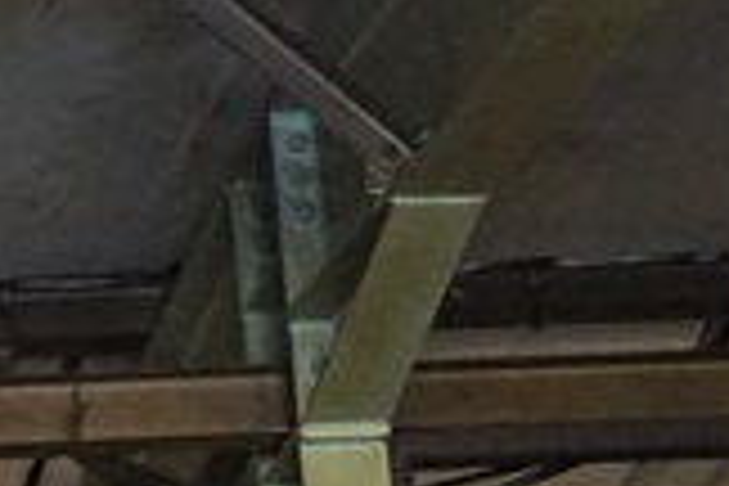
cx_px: -1300
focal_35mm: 237
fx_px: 4802
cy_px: 1310
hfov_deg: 7.8
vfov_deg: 5.5
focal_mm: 25
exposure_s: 1/80
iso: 3200
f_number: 4.5
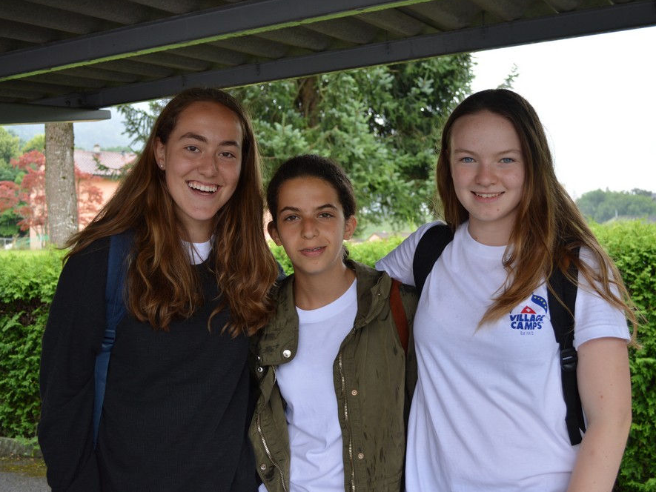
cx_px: 307
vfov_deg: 36.0
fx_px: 758
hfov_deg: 46.8
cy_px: 245
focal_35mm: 40
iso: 180
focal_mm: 24
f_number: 4
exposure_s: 1/125
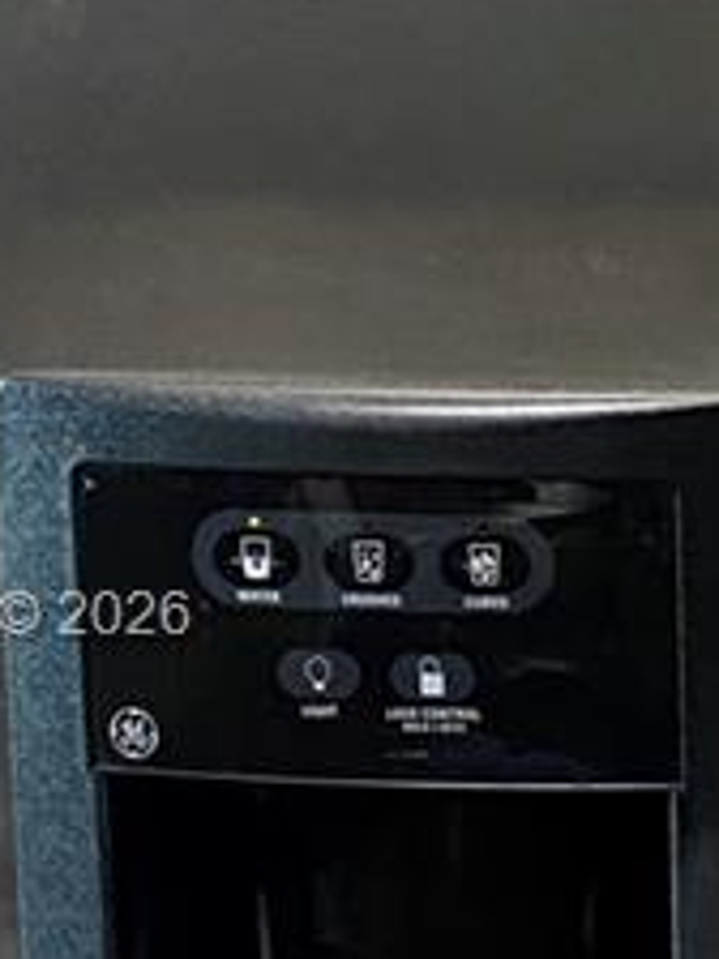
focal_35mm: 139
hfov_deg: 10.0
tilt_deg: -12.2
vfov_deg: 14.2
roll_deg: -0.7
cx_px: 1327
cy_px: 621
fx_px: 3850
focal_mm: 4.25
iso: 500
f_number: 1.8
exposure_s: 1/40
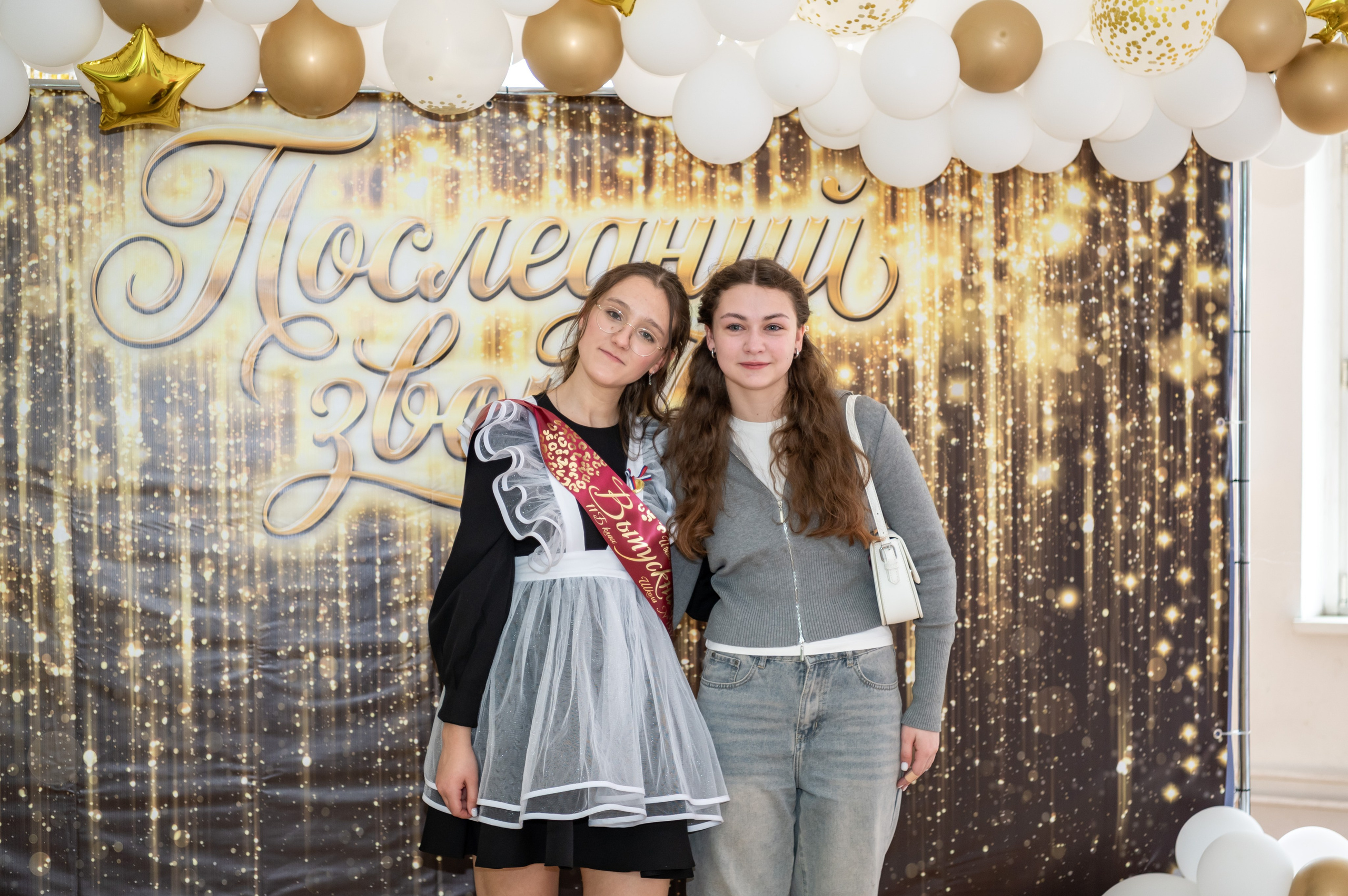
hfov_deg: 32.9
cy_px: 448
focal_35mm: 61
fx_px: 2279
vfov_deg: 22.3
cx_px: 680
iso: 400
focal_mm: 60
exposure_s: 1/200
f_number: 2.8
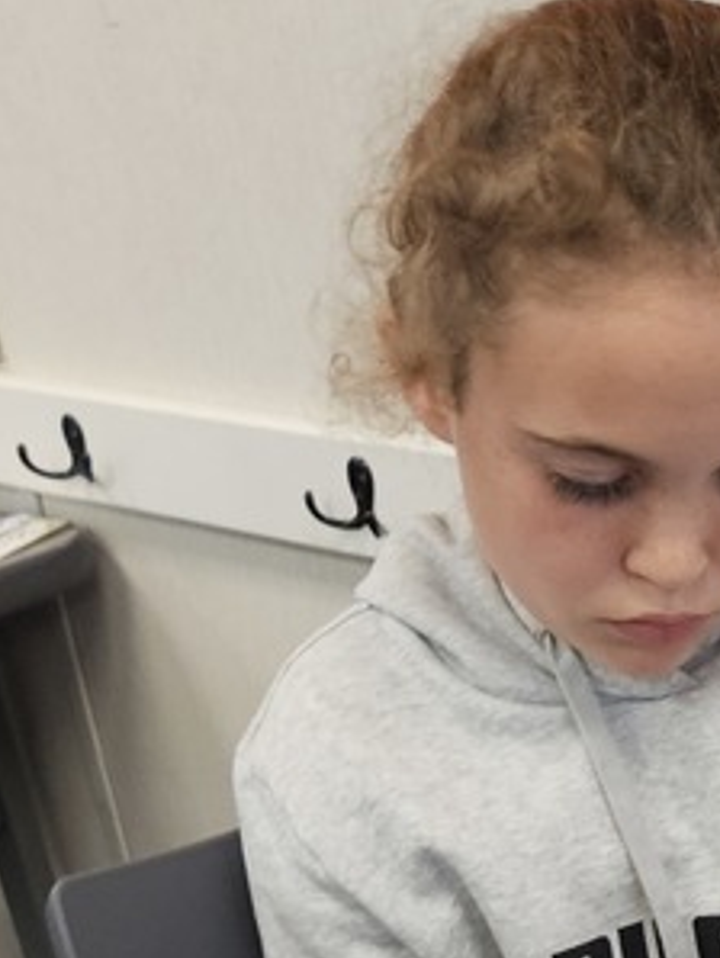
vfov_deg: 21.0
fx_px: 2188
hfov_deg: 17.6
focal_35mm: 79
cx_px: 916
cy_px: 1434
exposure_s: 1/120
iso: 250
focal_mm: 5.4
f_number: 1.8
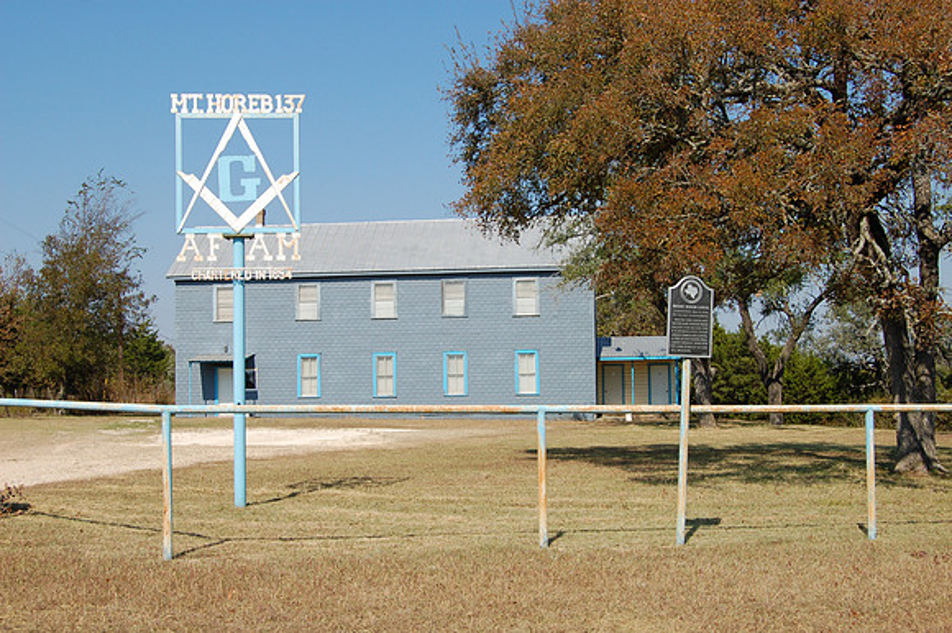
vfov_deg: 28.9
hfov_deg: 42.3
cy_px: 316
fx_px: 1229
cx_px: 476
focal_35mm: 46
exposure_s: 1/320
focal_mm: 31
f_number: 10
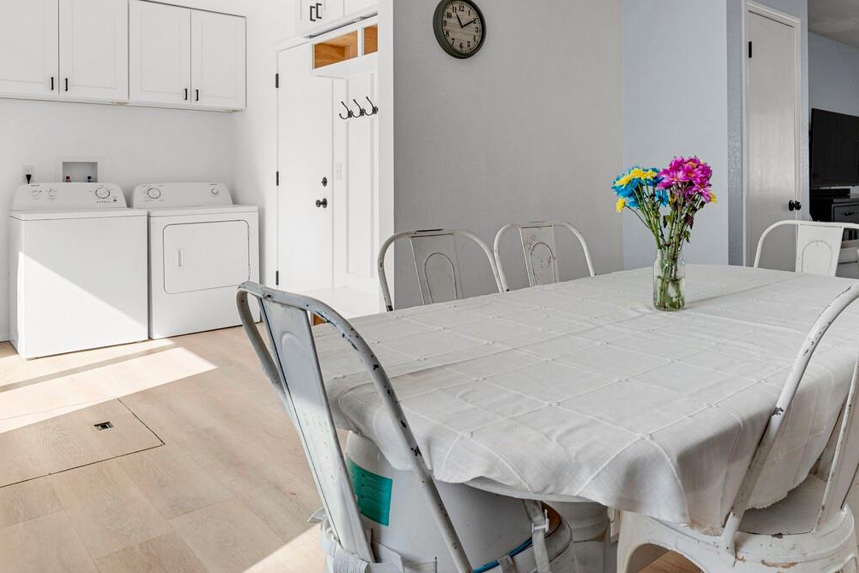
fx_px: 644
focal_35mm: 27
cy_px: 180
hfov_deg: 66.5
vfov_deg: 47.0
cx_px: 528
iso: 1000
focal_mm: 17
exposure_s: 1/20
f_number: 8
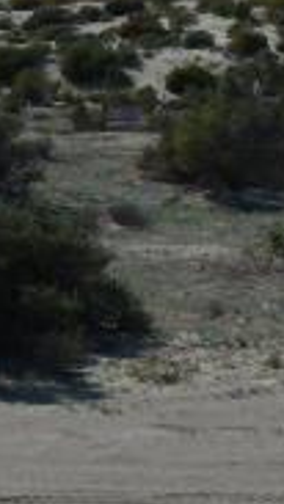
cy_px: -127
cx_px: 540
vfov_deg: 6.3
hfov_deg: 3.5
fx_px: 4576
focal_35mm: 342
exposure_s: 1/1000
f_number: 5.6
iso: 80
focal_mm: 14.7
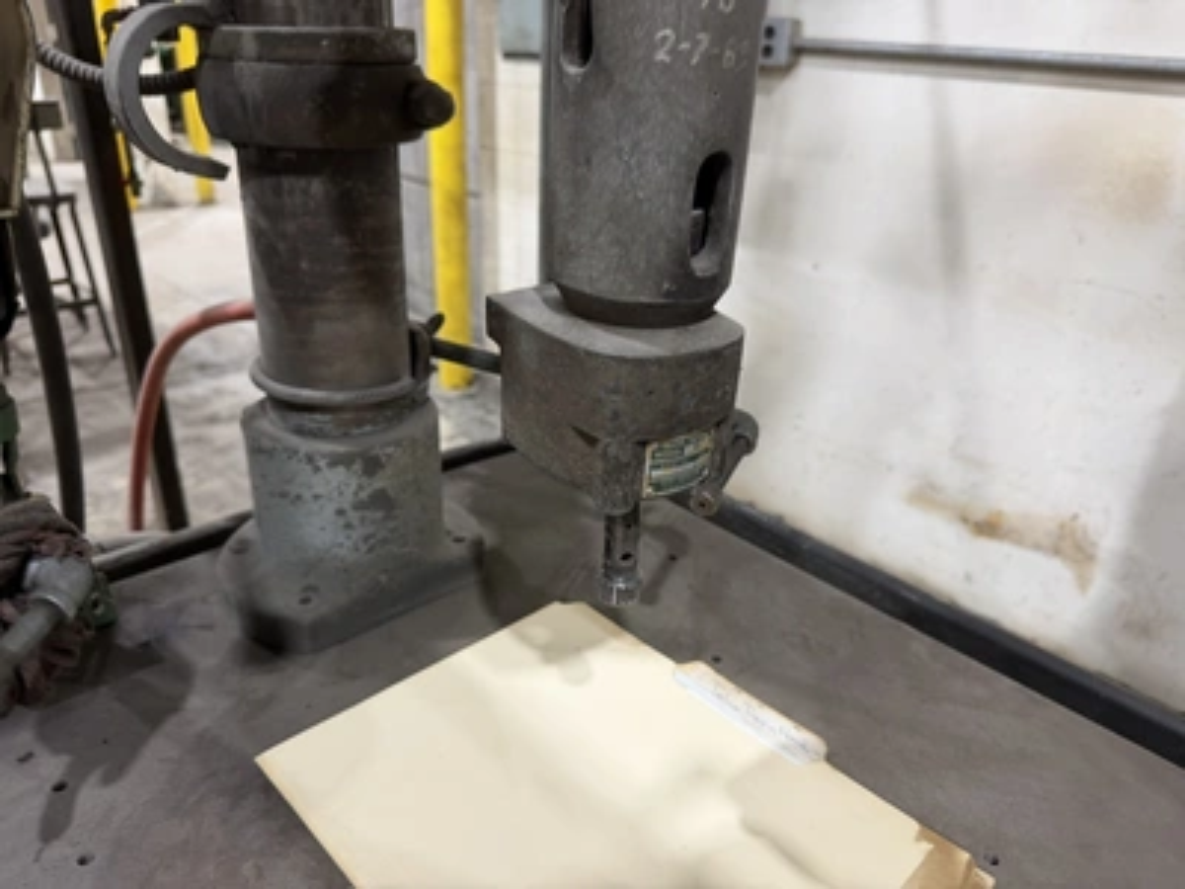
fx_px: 822
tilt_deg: -28.0
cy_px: 444
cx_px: 592
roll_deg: -3.2
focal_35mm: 24
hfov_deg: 71.6
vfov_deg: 56.8
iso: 125
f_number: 1.78
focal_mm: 6.76
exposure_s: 1/60
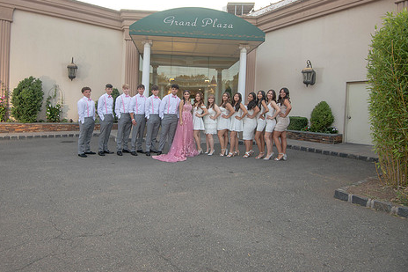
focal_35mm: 20
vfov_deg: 61.7
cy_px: 118
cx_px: 179
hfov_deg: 83.6
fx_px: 227
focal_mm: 16
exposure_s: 1/80
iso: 100
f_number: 4.5
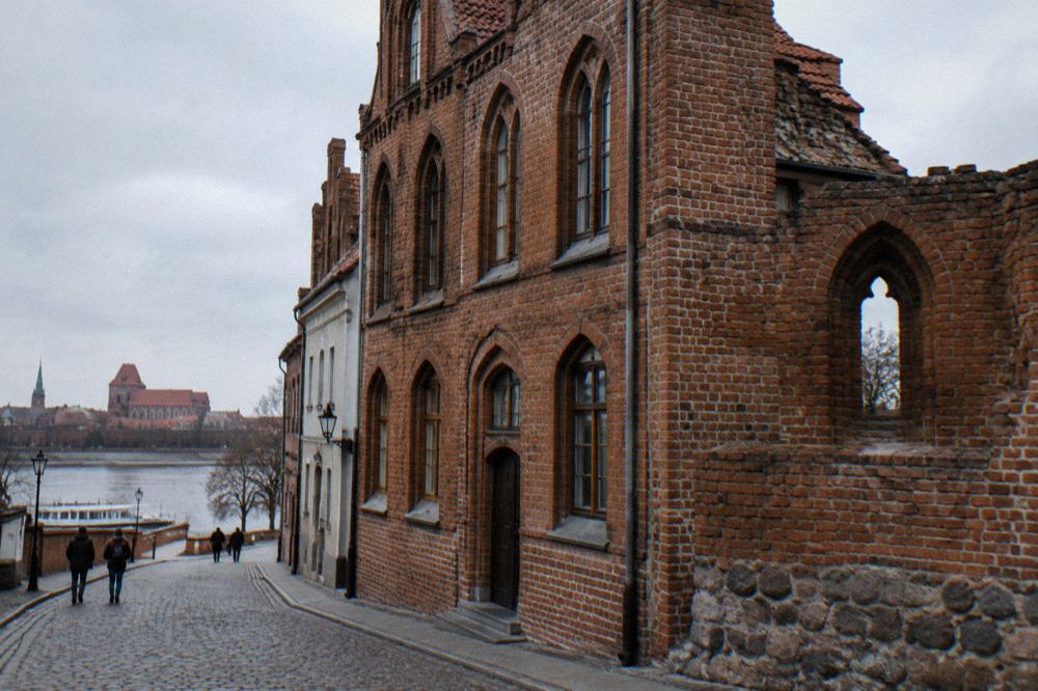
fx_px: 2018
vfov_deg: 19.4
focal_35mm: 70
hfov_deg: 28.9
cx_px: 519
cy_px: 346
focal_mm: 70
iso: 320
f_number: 8
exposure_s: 1/250
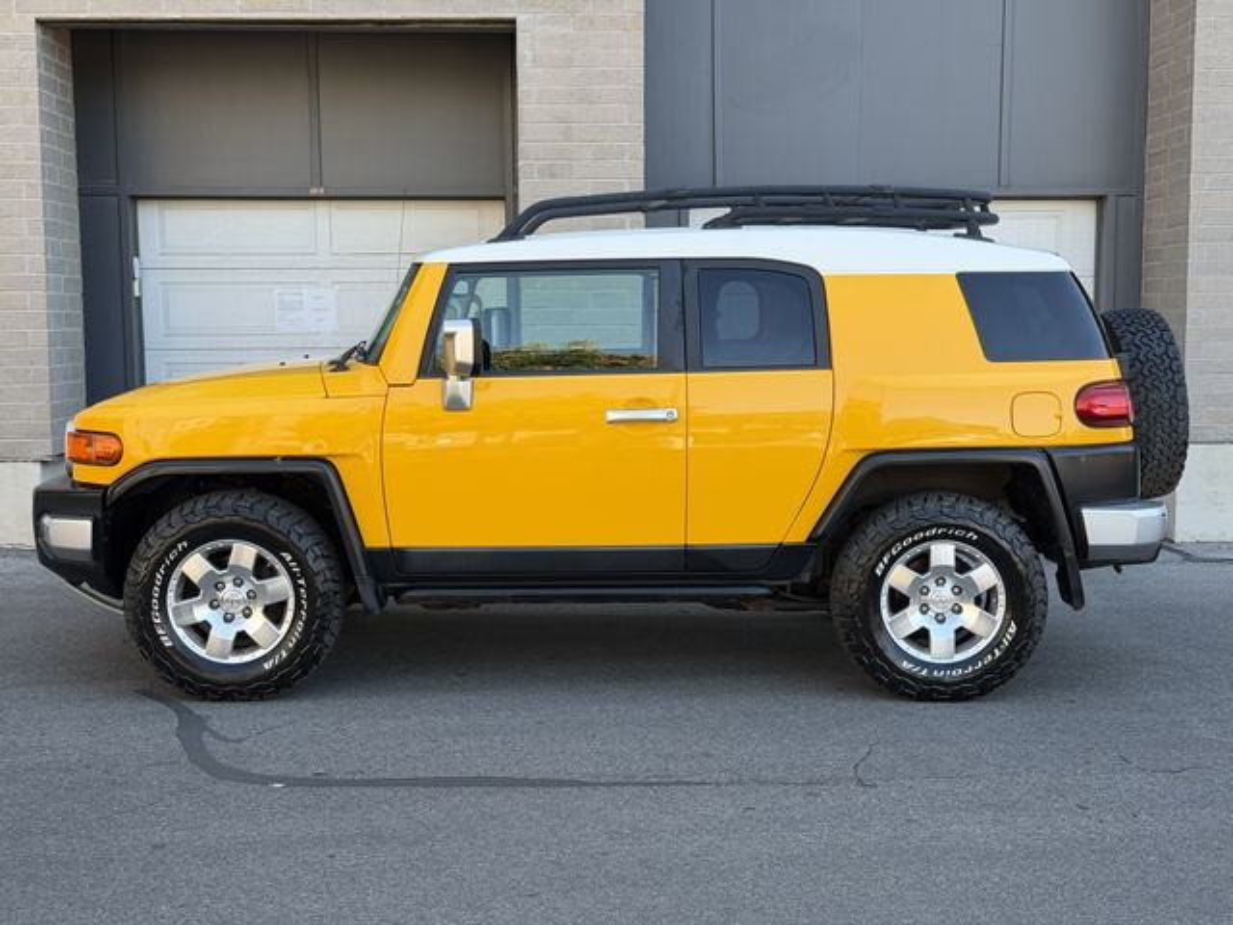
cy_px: 462
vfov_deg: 30.3
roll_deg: +0.5
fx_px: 1710
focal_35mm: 48
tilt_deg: -4.5
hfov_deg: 39.7
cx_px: 616
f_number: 1.78
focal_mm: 6.76
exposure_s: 1/411
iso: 64
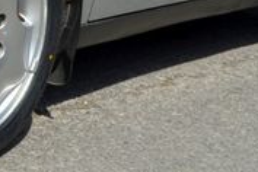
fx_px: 853
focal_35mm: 119
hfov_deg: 16.0
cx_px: -108
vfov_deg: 11.2
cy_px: -69
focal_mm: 22
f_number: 8
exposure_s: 1/250
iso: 100
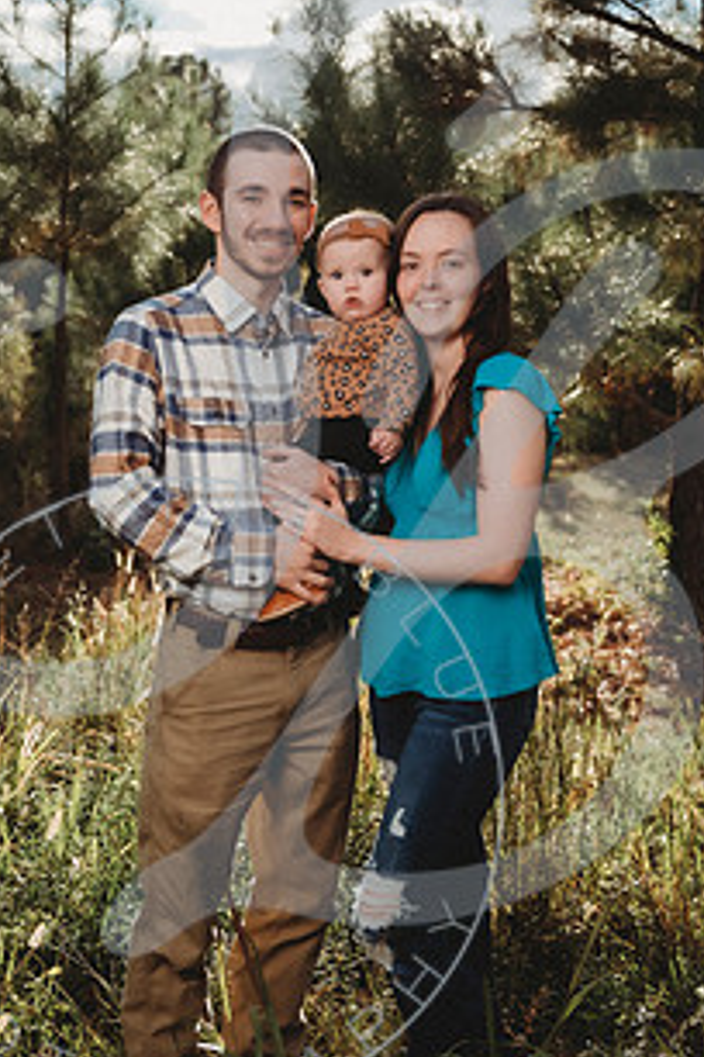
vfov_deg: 39.6
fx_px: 1467
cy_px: 535
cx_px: 338
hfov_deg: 27.0
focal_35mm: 50
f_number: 2.8
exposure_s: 1/800
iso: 100
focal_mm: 34
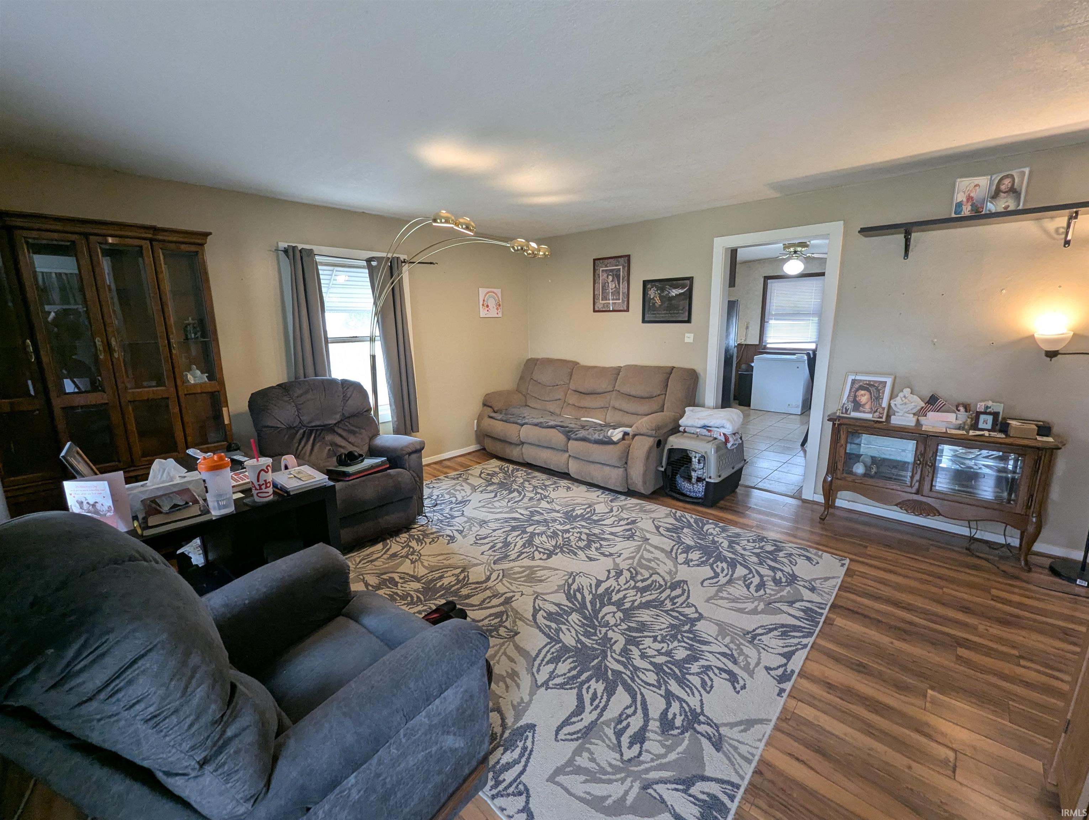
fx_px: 410
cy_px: 410
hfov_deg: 106.1
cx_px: 544
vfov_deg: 90.1
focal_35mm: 13
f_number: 2.2
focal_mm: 1.95
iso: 160
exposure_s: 1/60
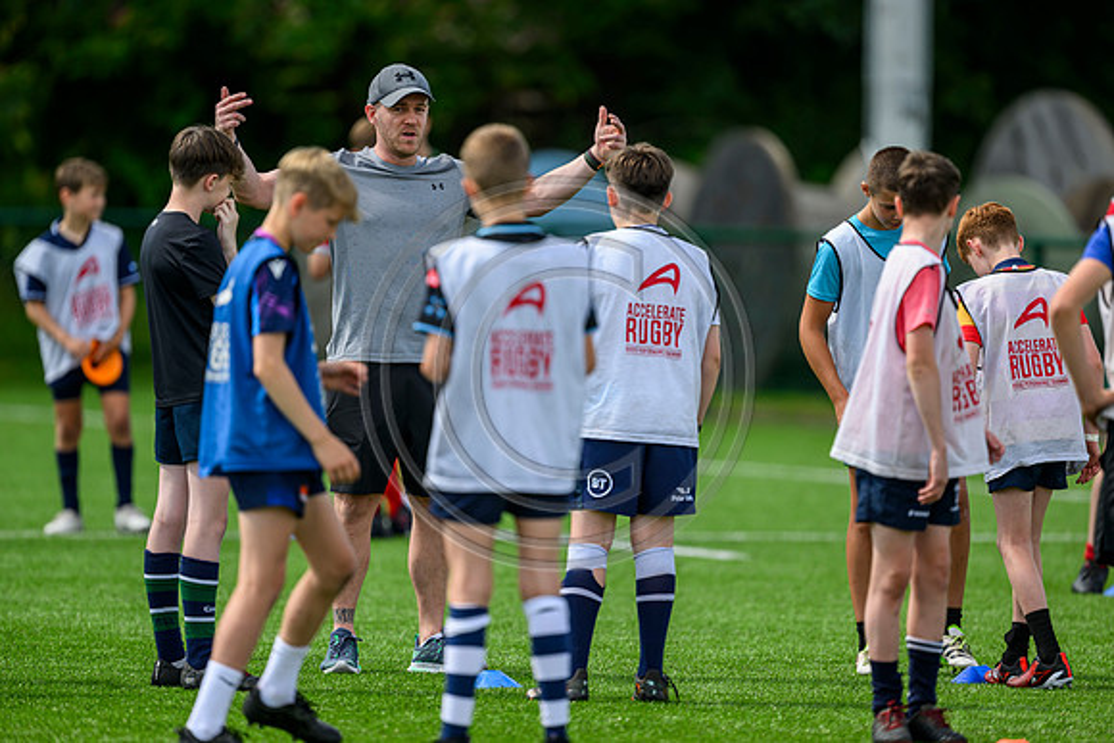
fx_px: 12380
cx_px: 557
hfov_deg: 5.2
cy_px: 372
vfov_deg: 3.4
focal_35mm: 400
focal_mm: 400
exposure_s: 1/800
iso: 160
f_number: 3.2
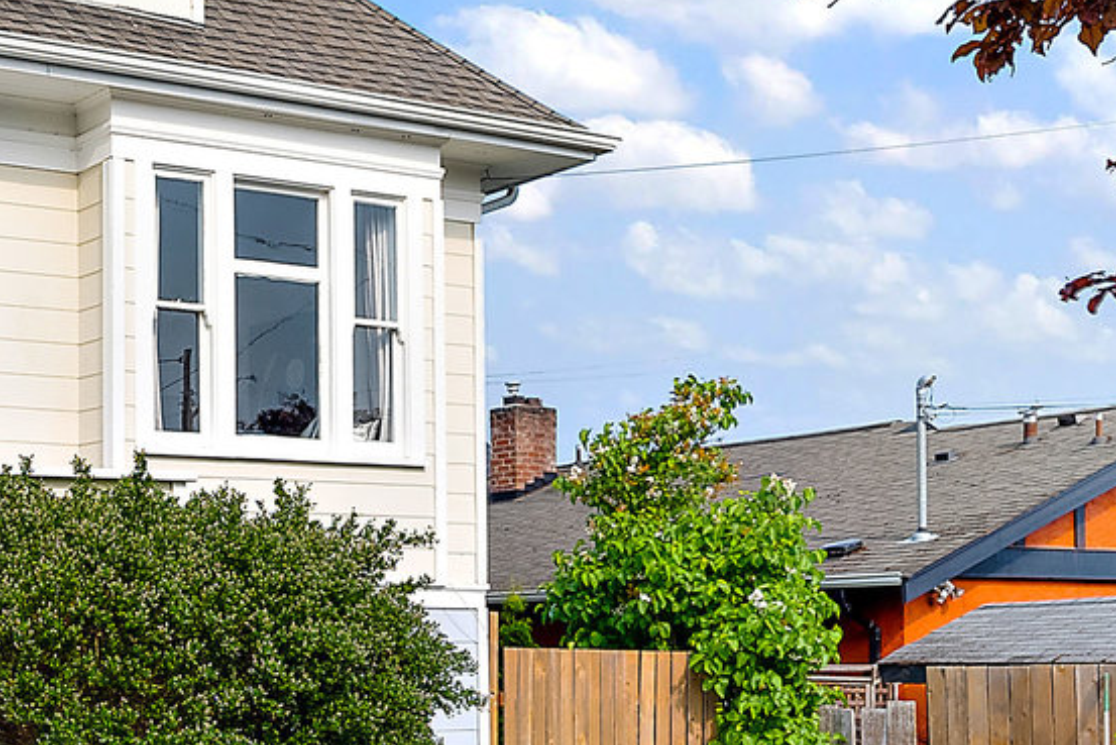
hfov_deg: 30.6
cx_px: -230
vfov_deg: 24.5
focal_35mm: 55
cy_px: 259
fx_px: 1705
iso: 320
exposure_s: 1/200
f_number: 7.1
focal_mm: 19
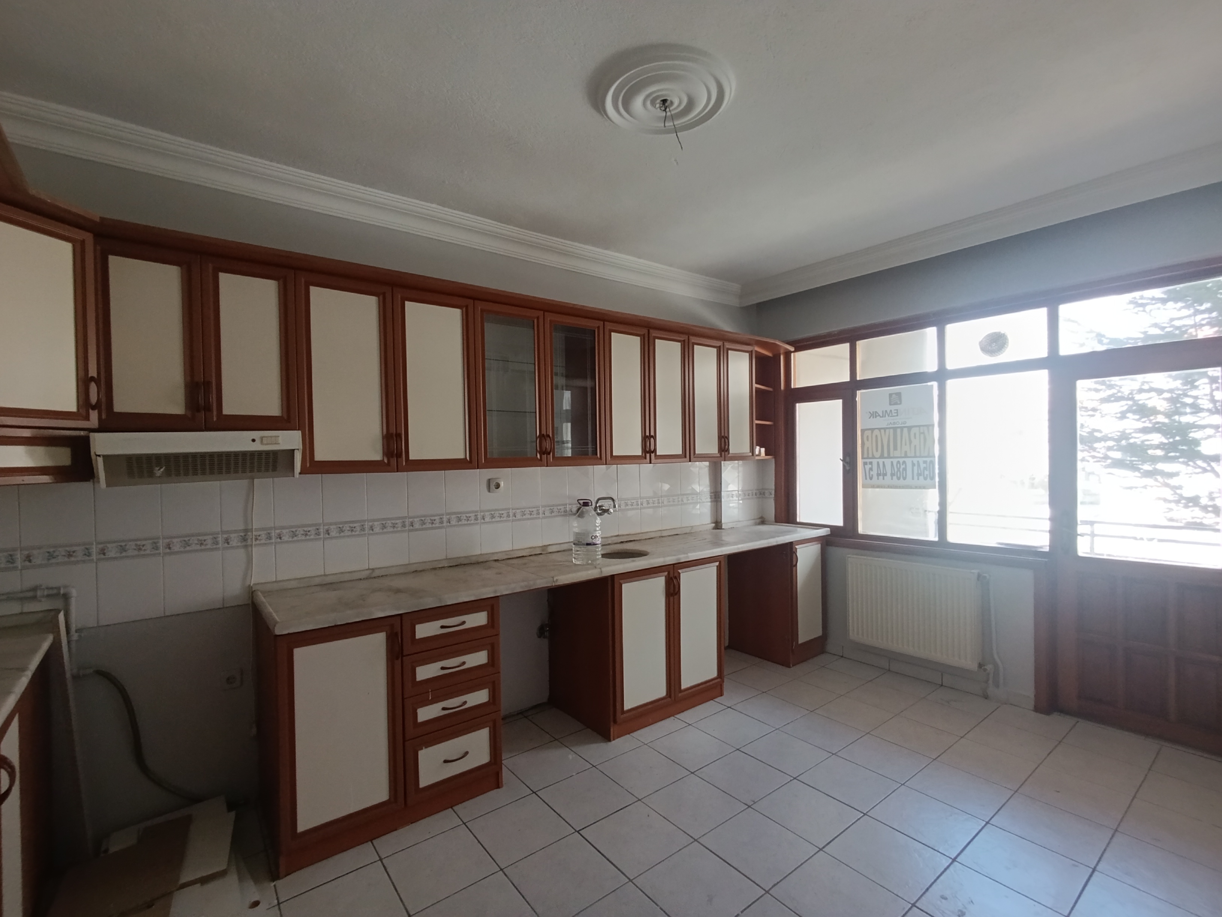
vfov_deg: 78.1
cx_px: 611
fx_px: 565
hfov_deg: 94.5
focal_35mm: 16
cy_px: 458
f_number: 2.2
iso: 250
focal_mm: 1.65
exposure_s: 1/100
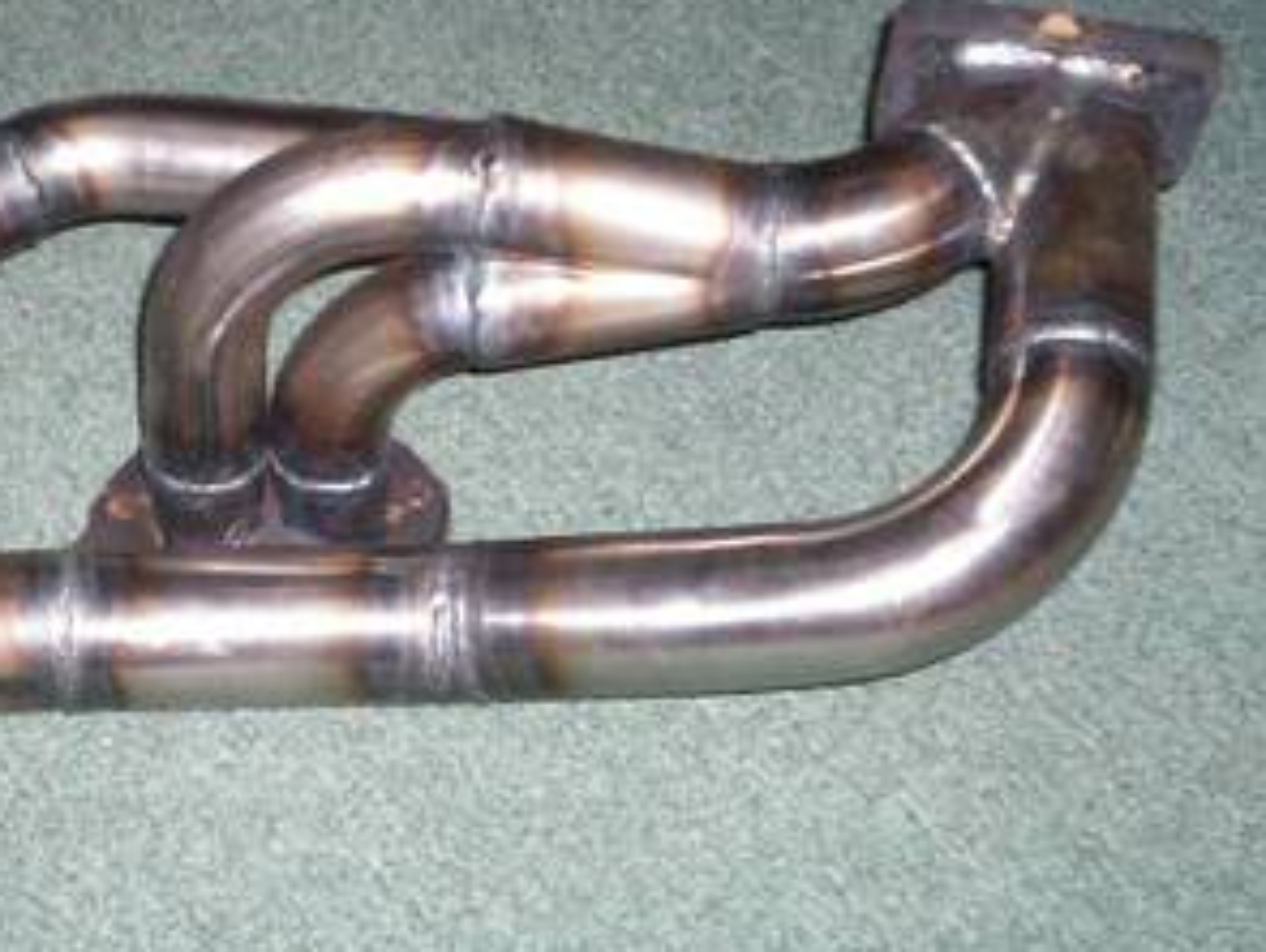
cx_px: 386
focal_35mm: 78
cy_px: 450
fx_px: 2856
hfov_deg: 24.8
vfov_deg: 18.9
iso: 140
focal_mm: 5.9
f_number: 4.5
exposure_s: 1/64
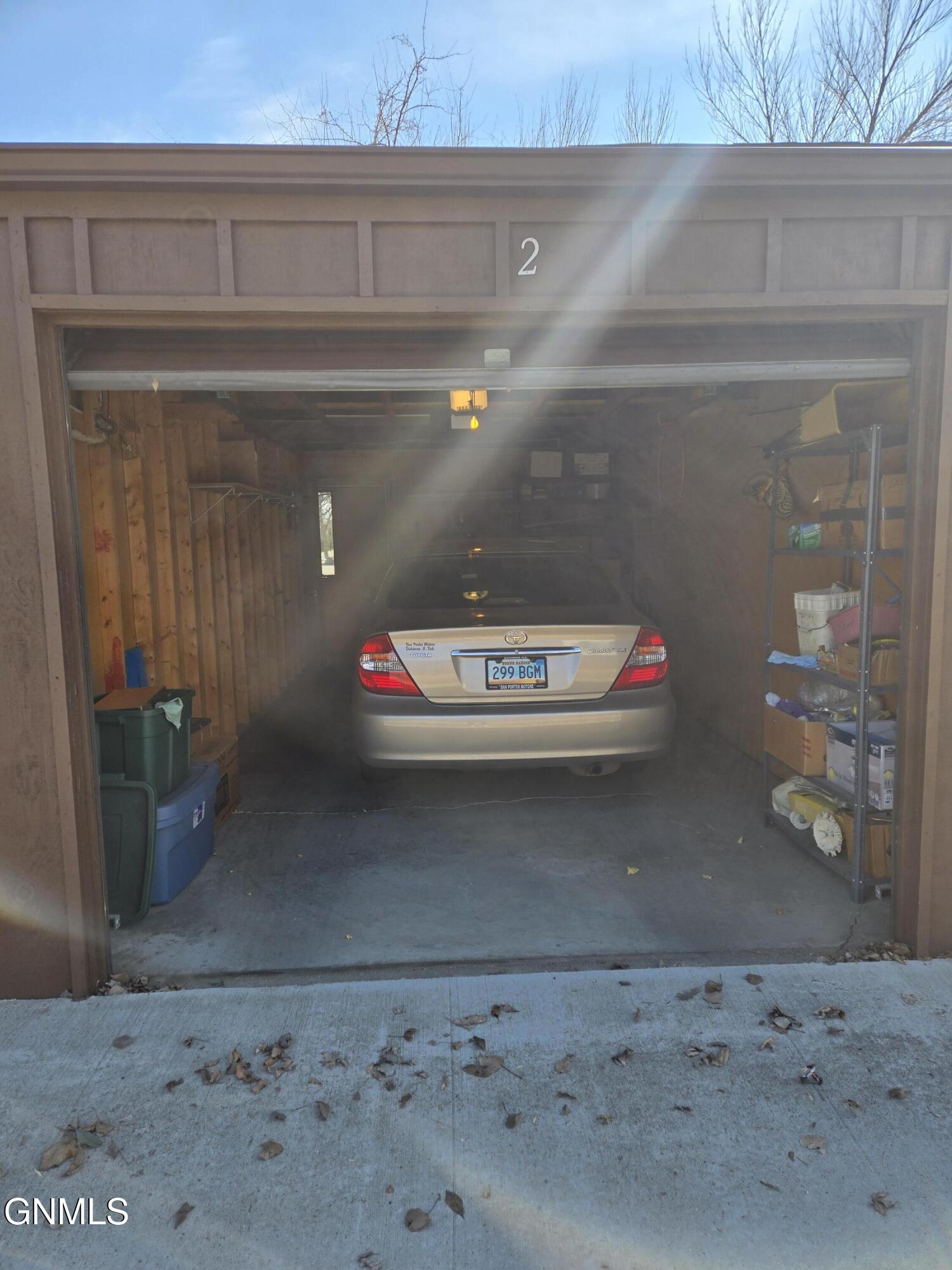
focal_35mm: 23
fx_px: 843
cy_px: 635
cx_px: 476
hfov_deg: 58.9
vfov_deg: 73.9
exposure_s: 1/1053
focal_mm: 5.4
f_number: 1.8
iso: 25
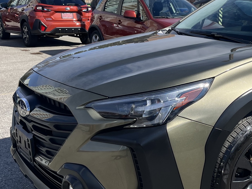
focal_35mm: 55
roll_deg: -1.2
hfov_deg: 31.9
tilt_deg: -10.5
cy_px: 80
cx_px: 259
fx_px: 400
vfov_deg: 26.5
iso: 50
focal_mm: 5.1
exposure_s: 1/2463
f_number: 1.6
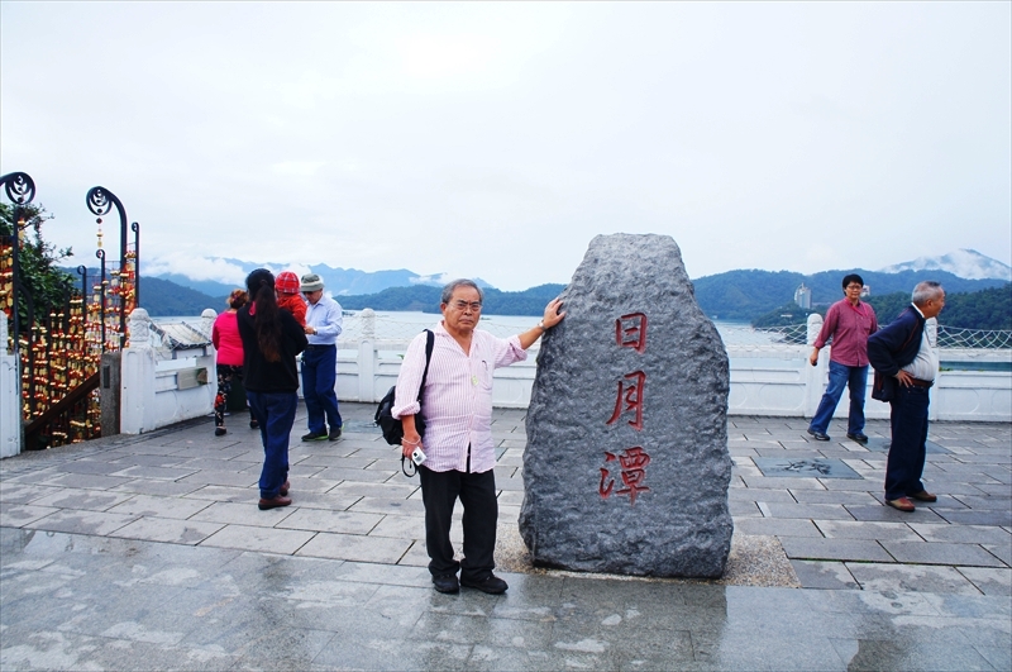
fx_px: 758
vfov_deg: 47.8
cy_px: 336
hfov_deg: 67.5
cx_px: 506
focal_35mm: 27
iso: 200
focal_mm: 18
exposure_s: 1/320
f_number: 5.6
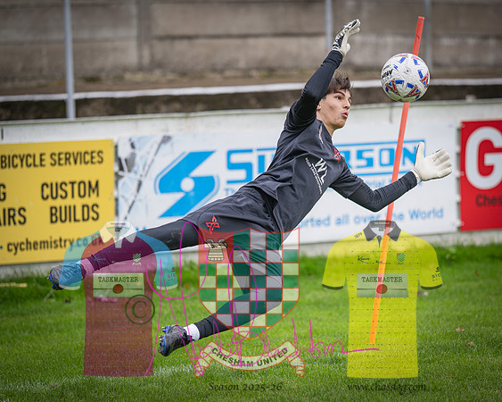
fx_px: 2593
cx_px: 304
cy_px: 231
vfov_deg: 8.8
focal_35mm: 175
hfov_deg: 11.1
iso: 200
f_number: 1.8
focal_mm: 135
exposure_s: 1/2000
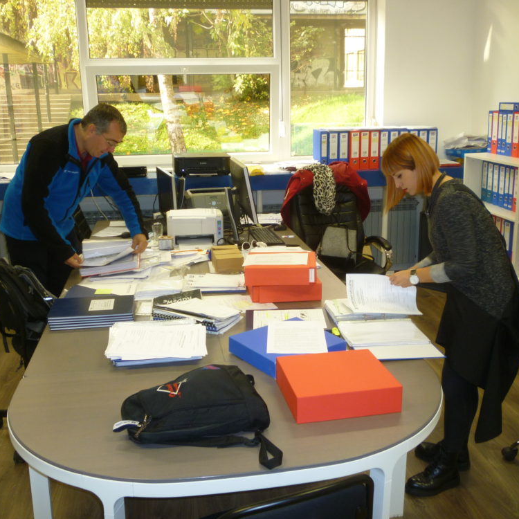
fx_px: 594
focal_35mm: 35
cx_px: 268
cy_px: 255
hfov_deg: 47.2
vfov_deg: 47.2
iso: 125
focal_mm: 5.2
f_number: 3.3
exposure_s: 1/30
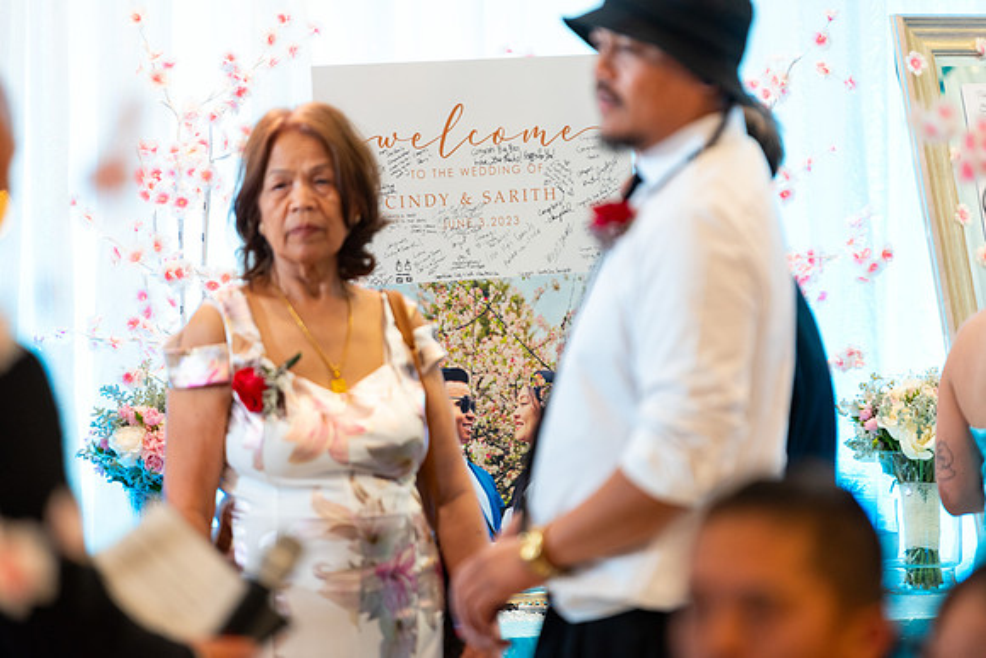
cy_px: 329
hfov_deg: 10.3
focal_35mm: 200
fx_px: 5479
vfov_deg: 6.9
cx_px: 493
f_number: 2.8
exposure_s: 1/160
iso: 1250
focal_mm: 200
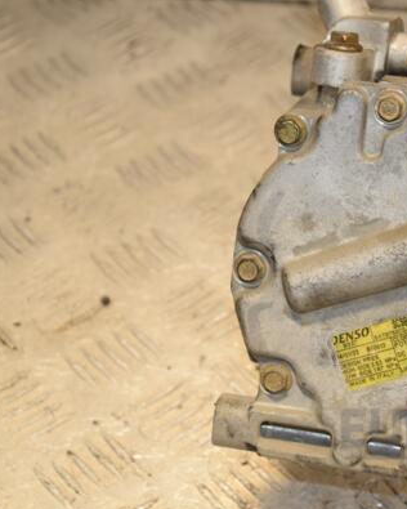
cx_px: 317
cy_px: 256
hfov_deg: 10.9
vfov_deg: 13.7
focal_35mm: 141
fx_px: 2123
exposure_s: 1/200
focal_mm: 66
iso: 800
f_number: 7.1
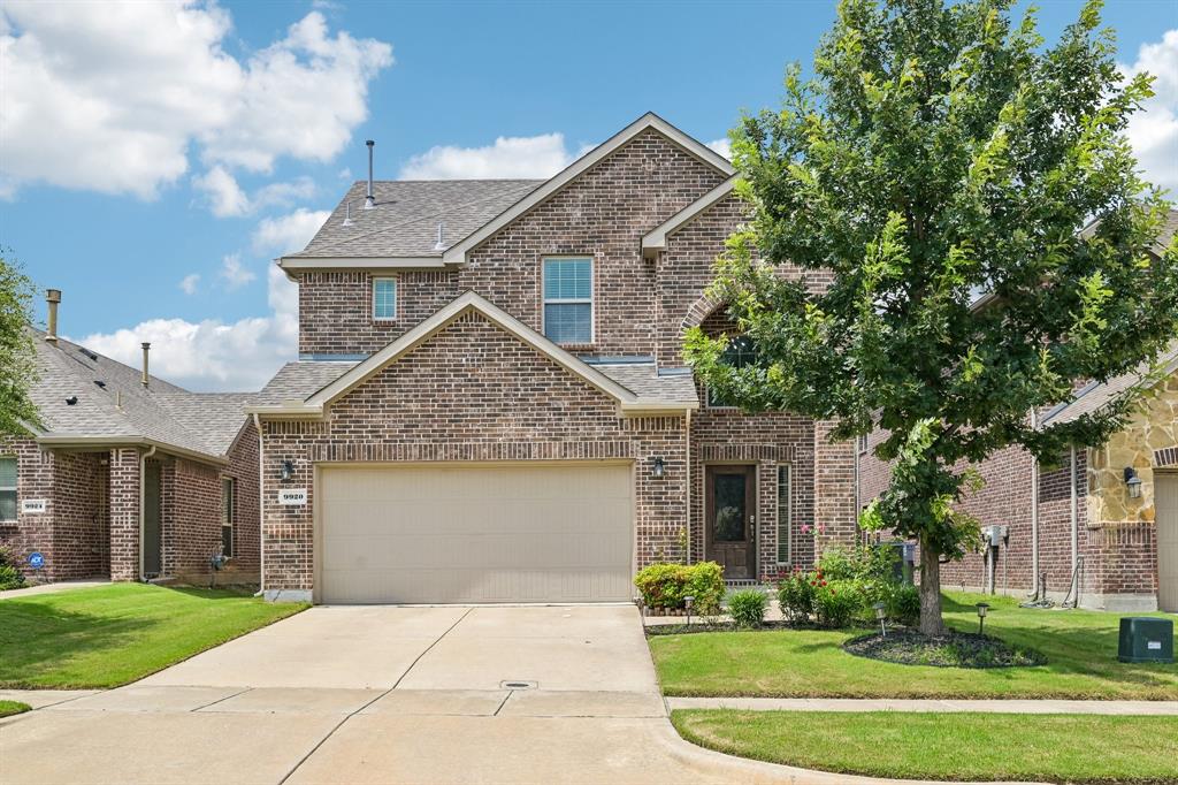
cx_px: 589
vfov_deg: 43.6
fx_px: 981
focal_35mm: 30
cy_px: 392
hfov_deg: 61.9
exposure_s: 1/1000
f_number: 8
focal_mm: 30
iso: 400
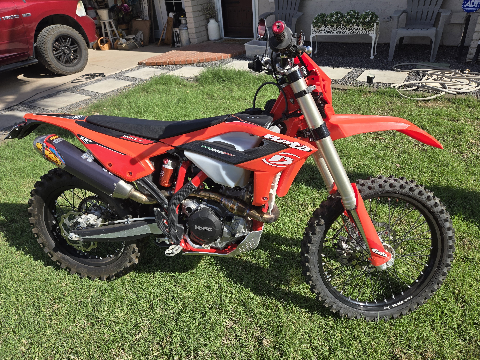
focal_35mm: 23
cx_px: 240
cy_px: 180
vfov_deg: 58.9
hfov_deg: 73.9
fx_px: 319
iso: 25
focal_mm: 5.4
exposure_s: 1/1380
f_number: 1.8
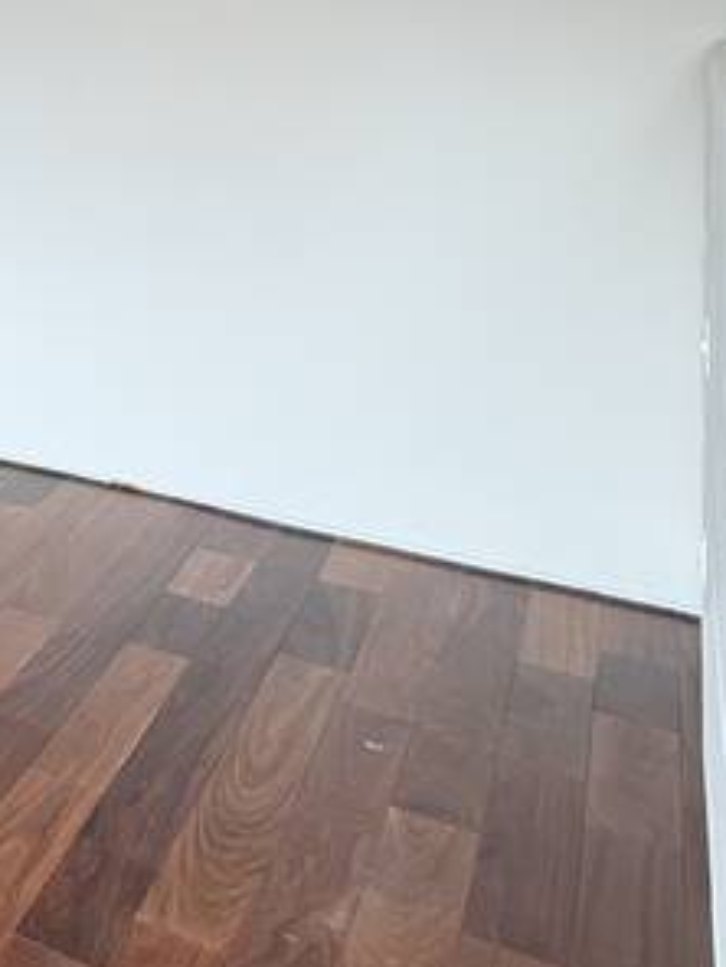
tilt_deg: -0.8
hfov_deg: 21.2
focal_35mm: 51
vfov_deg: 34.0
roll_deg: -0.2
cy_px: -16
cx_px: -517
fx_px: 1426
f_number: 2.2
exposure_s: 1/120
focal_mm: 2.22
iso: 100
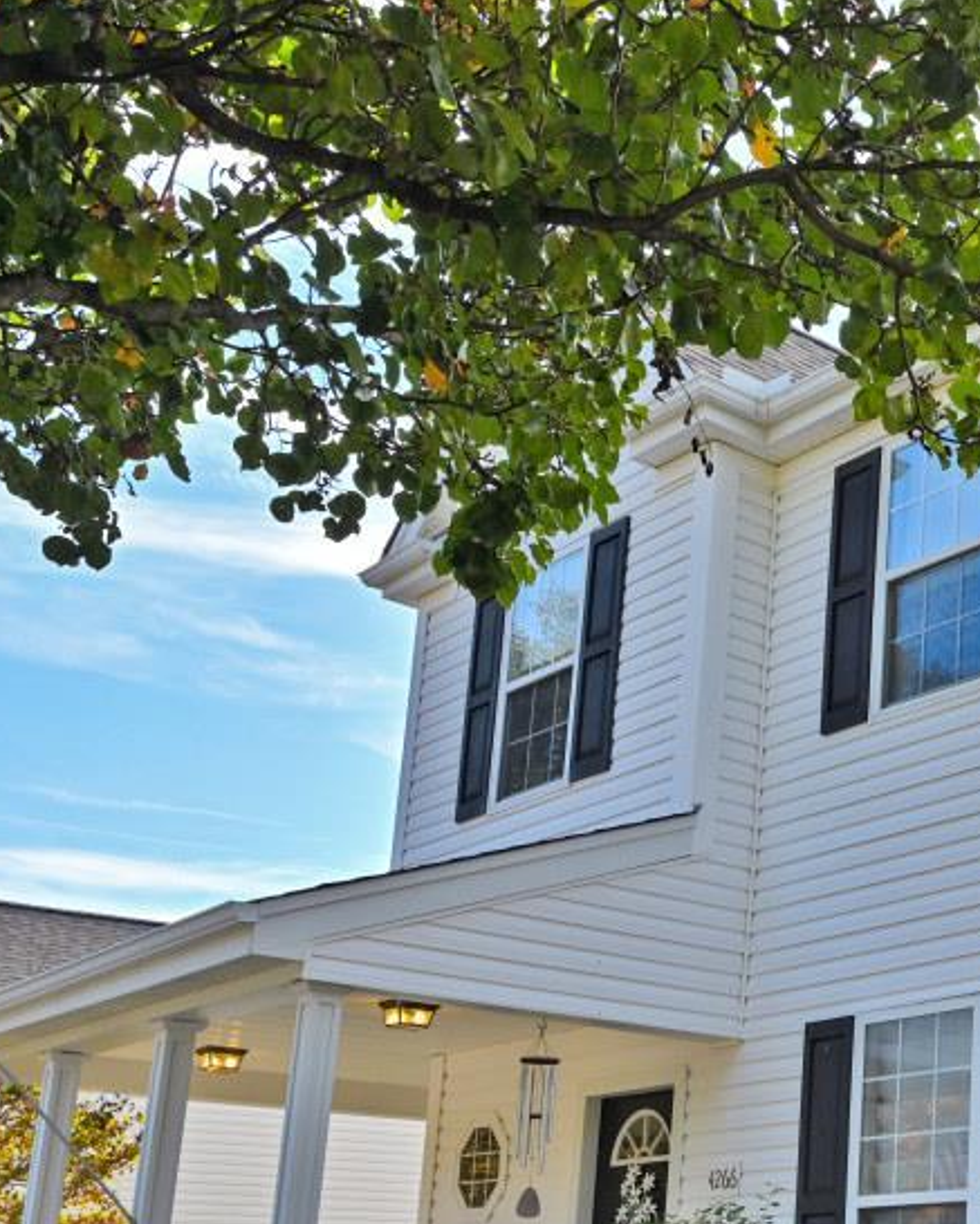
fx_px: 1823
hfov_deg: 26.6
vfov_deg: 36.4
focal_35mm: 50
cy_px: 894
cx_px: 1189
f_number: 7.1
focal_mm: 19.5
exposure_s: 1/400
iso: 100
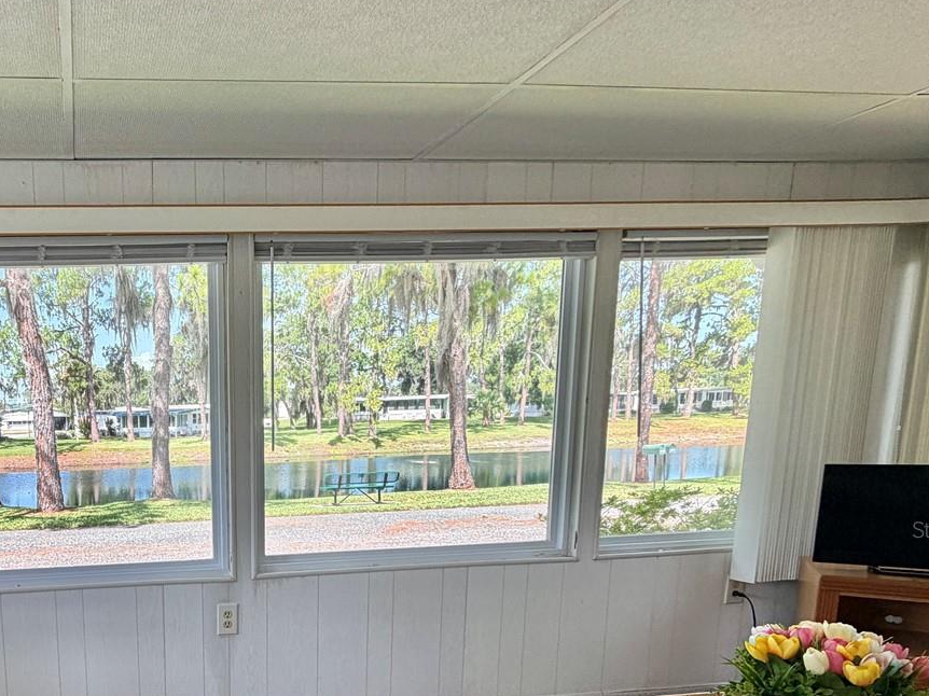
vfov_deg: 50.7
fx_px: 698
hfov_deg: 60.4
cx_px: 152
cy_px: 529
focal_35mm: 26
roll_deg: +2.1
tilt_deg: -9.0
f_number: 2.2
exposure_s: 1/121
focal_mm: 2.22
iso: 80
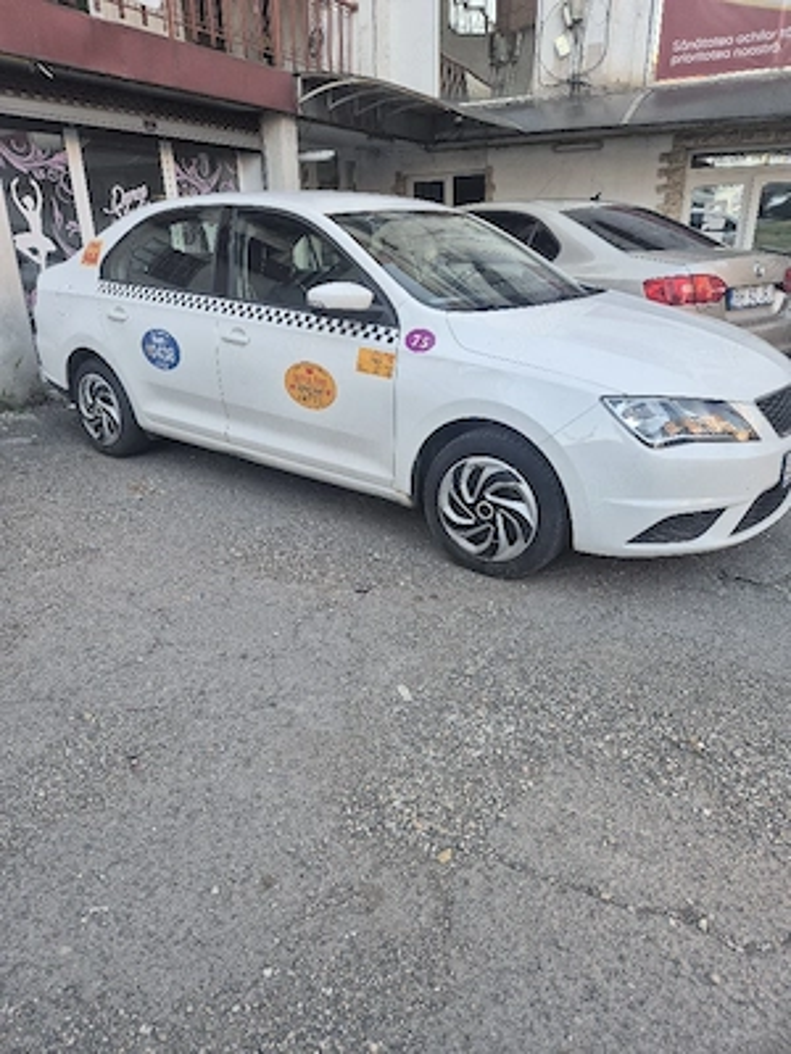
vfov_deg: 73.9
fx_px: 701
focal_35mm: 23
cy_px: 527
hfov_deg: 58.9
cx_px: 396
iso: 50
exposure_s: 1/182
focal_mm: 5.4
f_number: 1.8
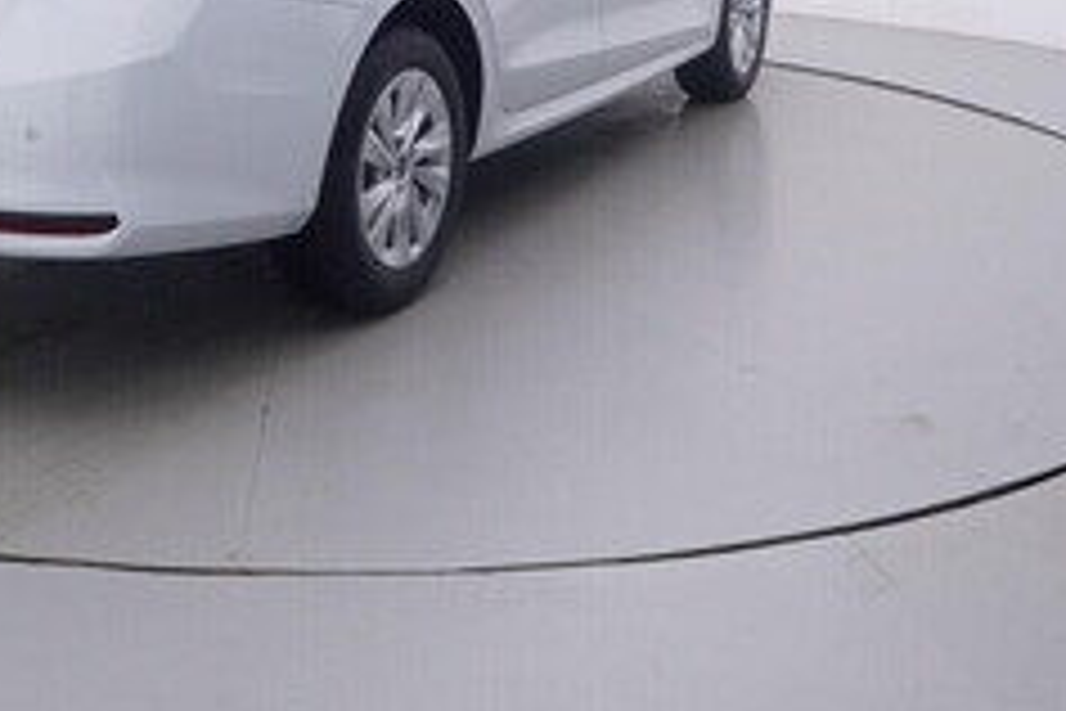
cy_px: -43
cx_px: 299
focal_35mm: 52
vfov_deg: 24.4
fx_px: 1544
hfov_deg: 37.4
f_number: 5
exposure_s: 1/80
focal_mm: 15
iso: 200
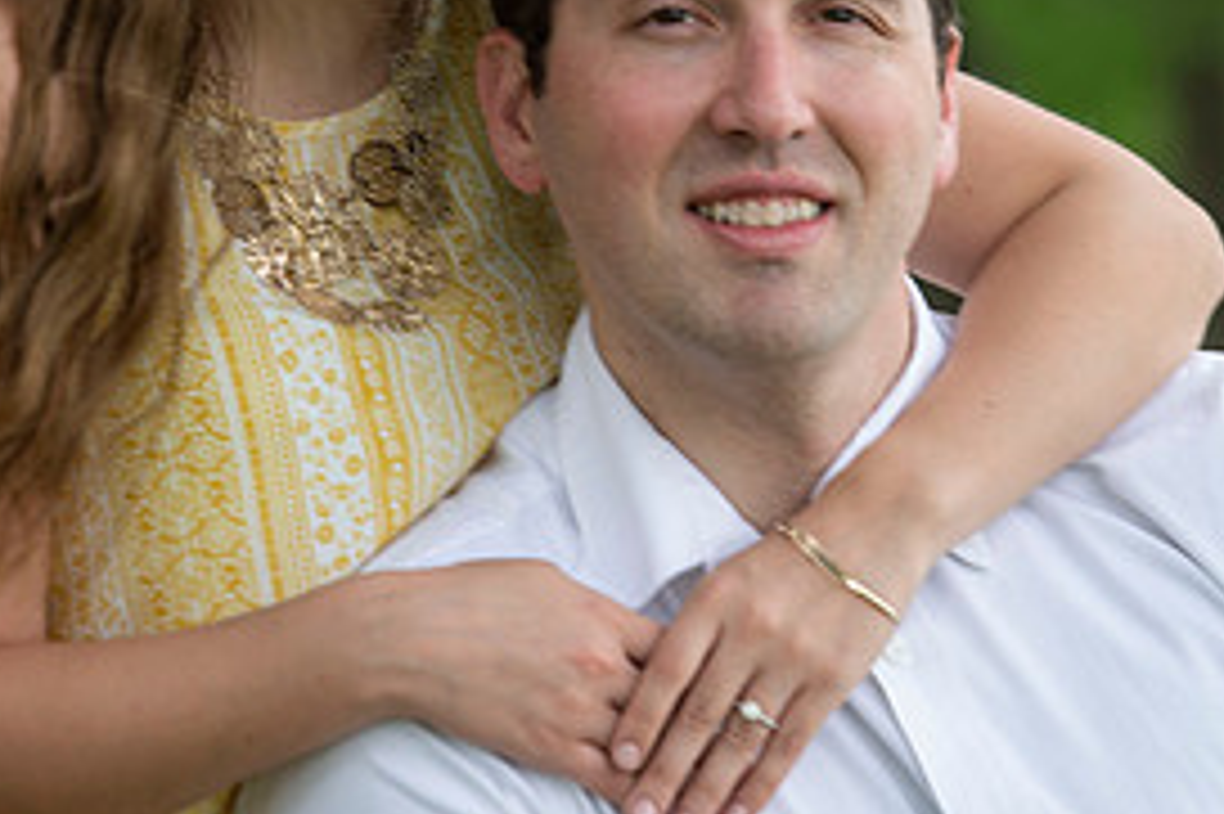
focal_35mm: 373
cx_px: 693
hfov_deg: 5.5
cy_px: 103
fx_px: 12674
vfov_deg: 3.7
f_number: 5.6
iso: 125
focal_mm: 175
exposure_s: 1/125
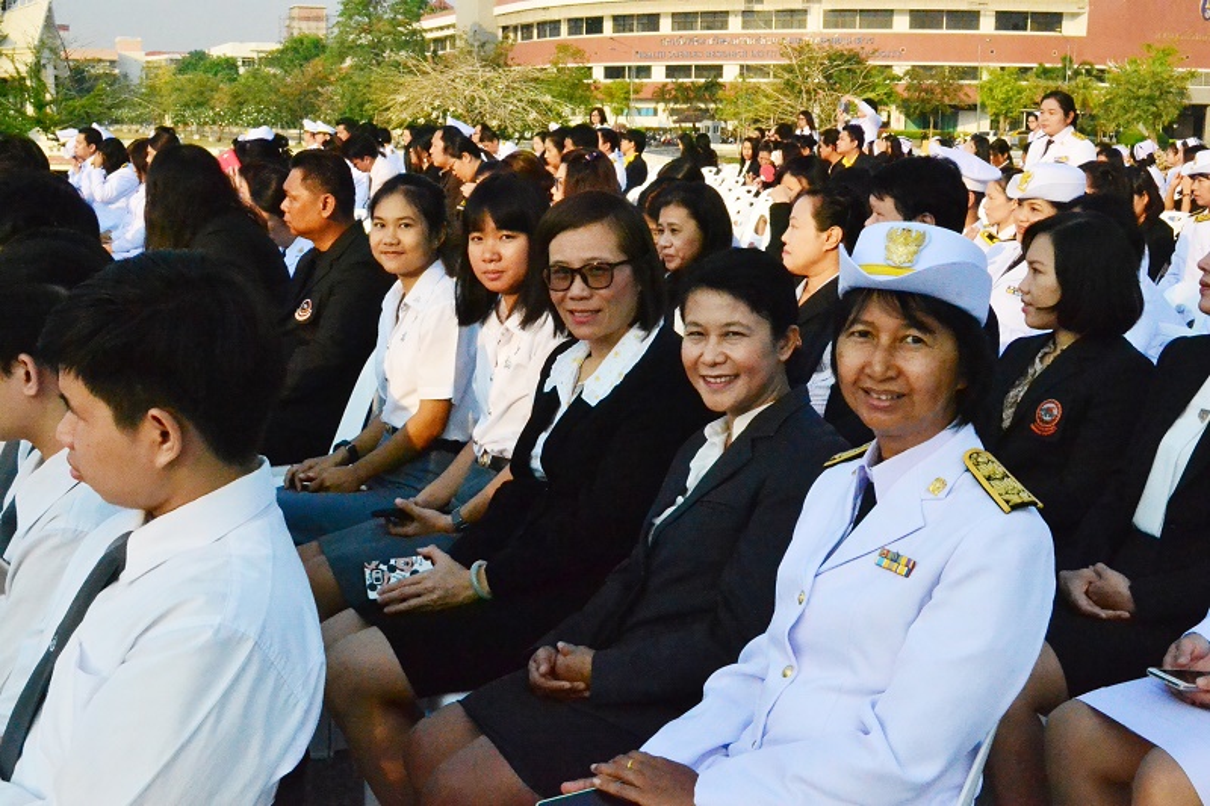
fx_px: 1613
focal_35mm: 48
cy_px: 403
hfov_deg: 41.1
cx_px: 605
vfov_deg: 28.1
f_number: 18
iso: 6400
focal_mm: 32
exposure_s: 1/1250
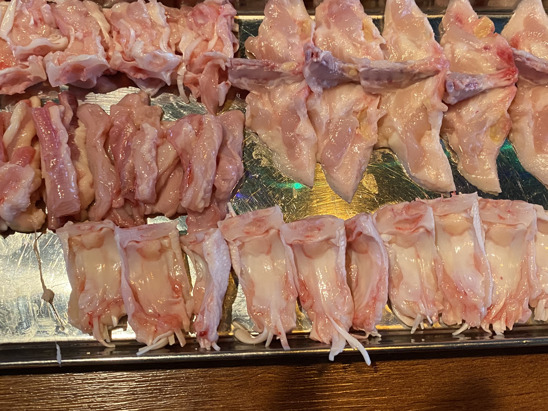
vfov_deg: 38.6
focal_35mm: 37
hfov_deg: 50.0
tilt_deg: -72.1
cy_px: 177
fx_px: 586
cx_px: 310
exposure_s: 1/40
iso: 400
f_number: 1.8
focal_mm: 4.25
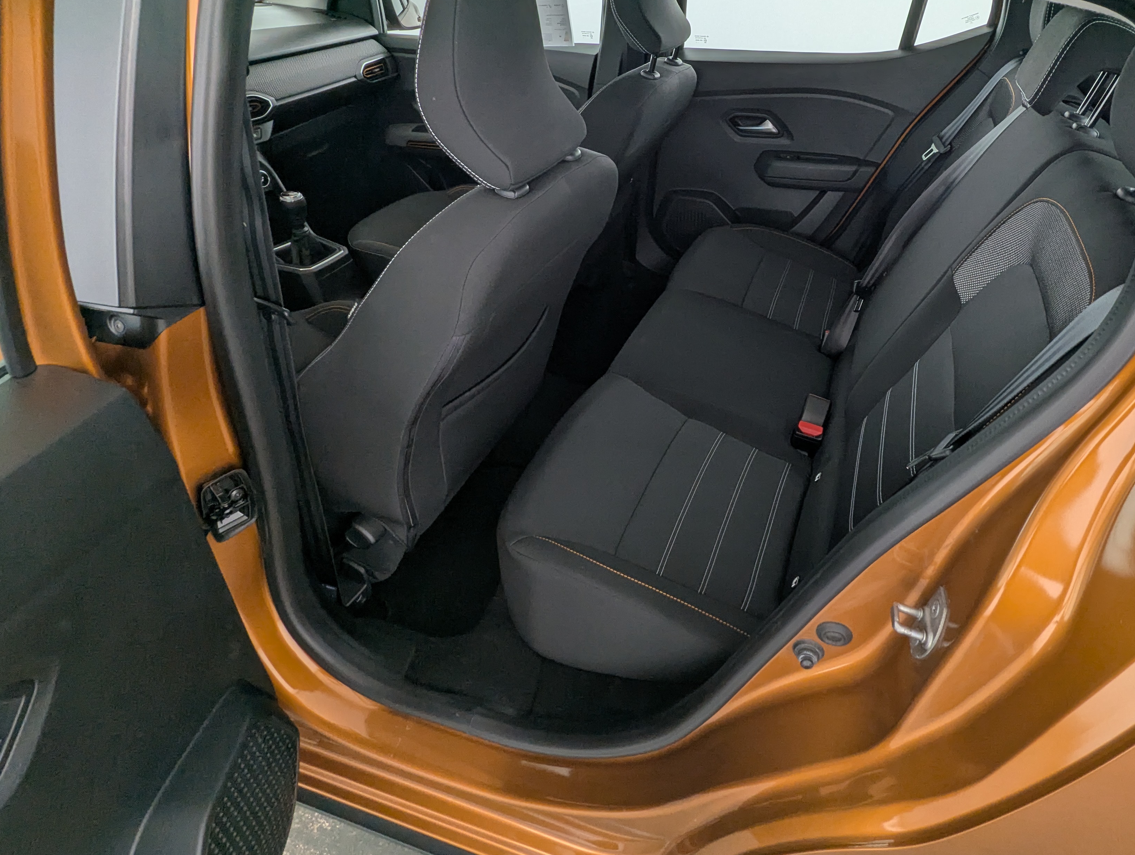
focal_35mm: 20
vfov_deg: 65.3
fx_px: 657
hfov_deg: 80.2
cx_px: 707
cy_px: 329
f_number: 2.2
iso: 47
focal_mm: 2.35
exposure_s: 1/88.2
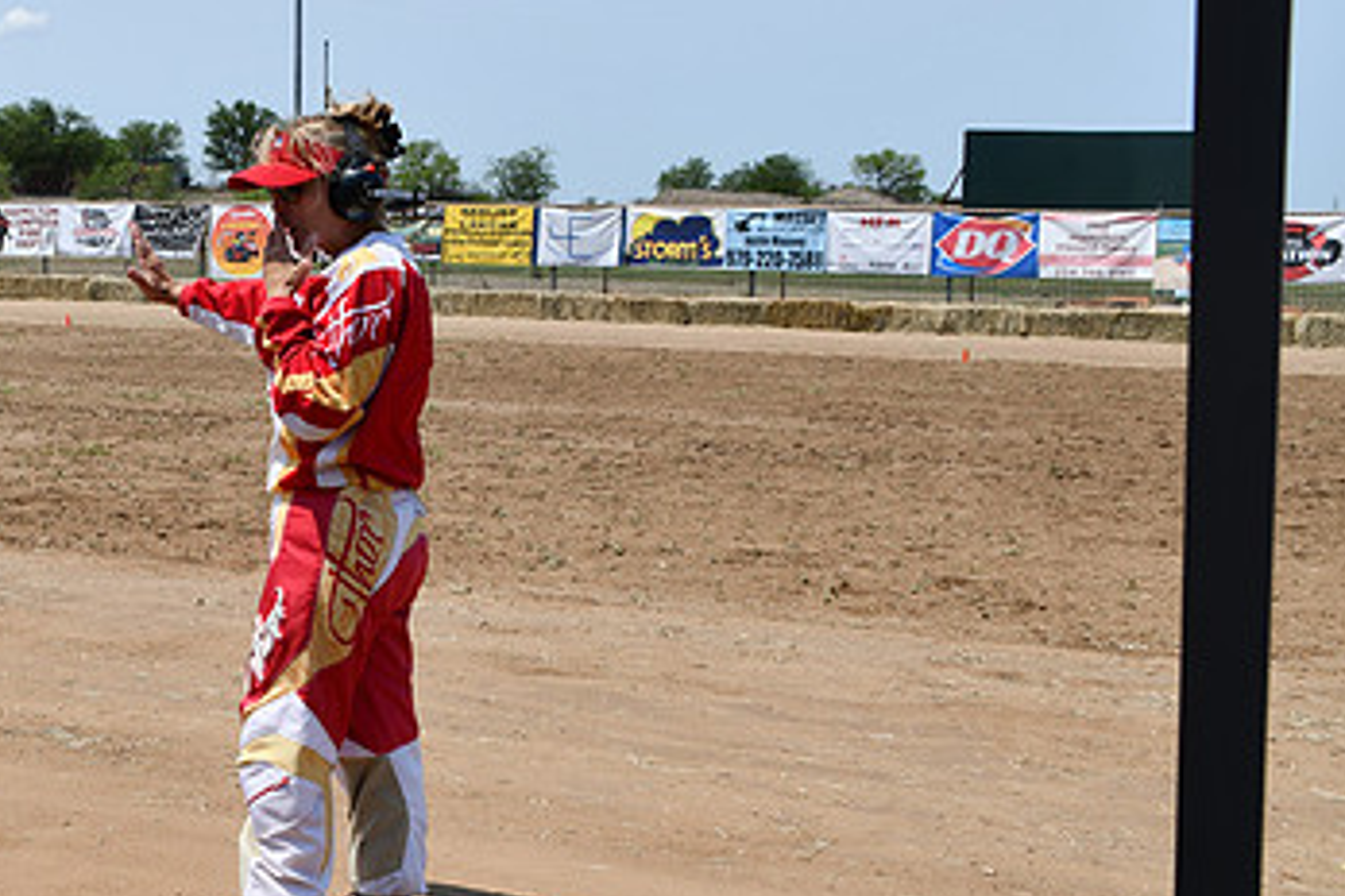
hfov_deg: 38.3
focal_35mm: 50
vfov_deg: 27.0
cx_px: 290
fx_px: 1868
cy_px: 462
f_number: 10
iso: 100
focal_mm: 20
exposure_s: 1/400
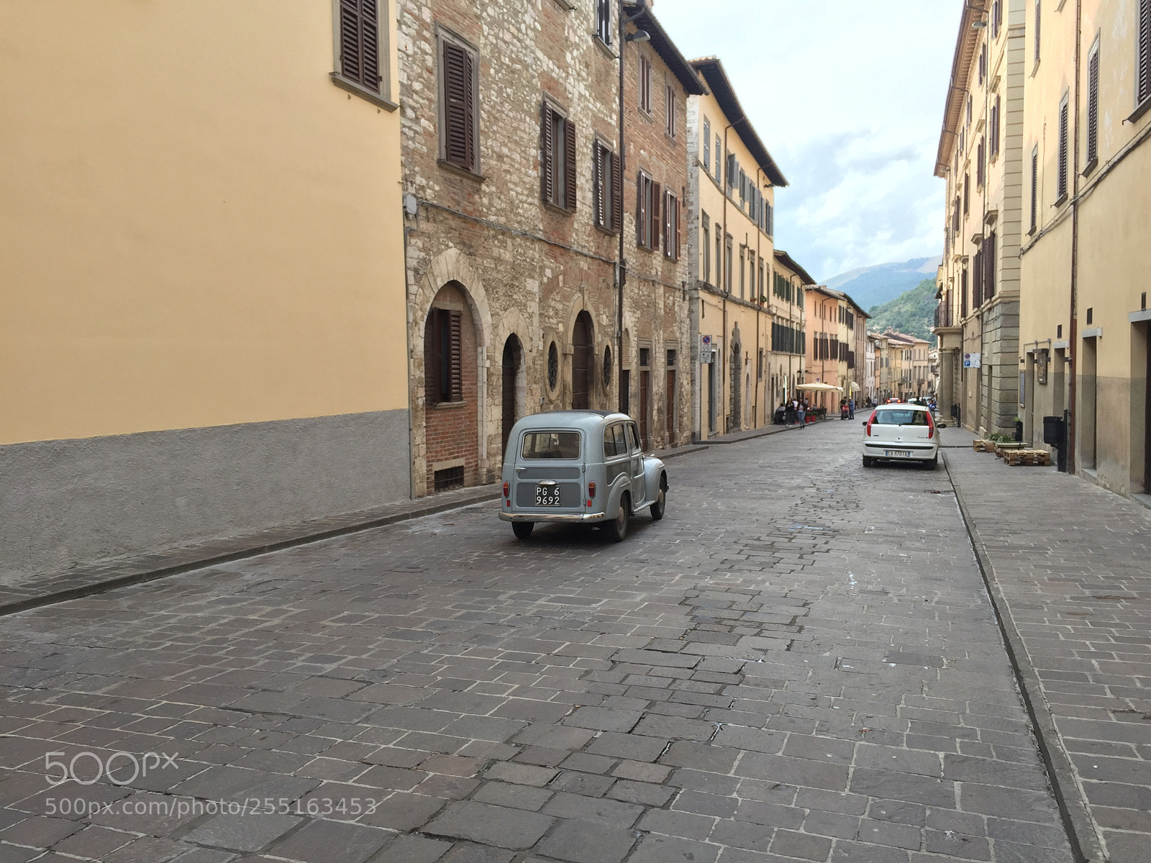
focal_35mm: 29
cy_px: 432
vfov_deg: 48.2
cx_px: 576
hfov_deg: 61.7
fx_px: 964
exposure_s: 1/229
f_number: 2.2
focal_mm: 4.15
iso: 32
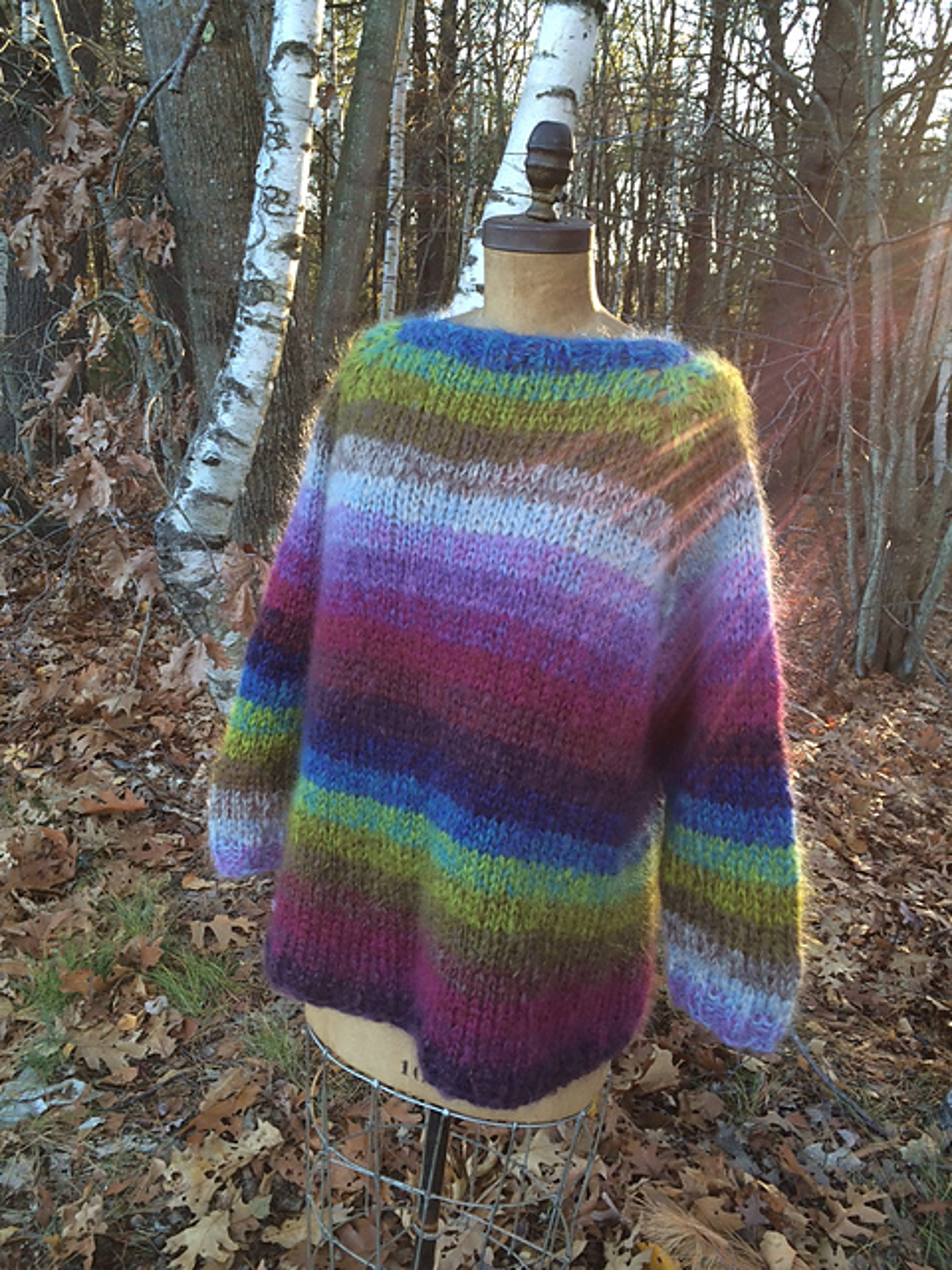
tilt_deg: -17.8
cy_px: 635
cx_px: 476
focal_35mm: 29
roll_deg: -3.0
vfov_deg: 61.7
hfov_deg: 48.2
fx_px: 1063
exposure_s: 1/60
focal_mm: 4.15
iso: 32
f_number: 2.2
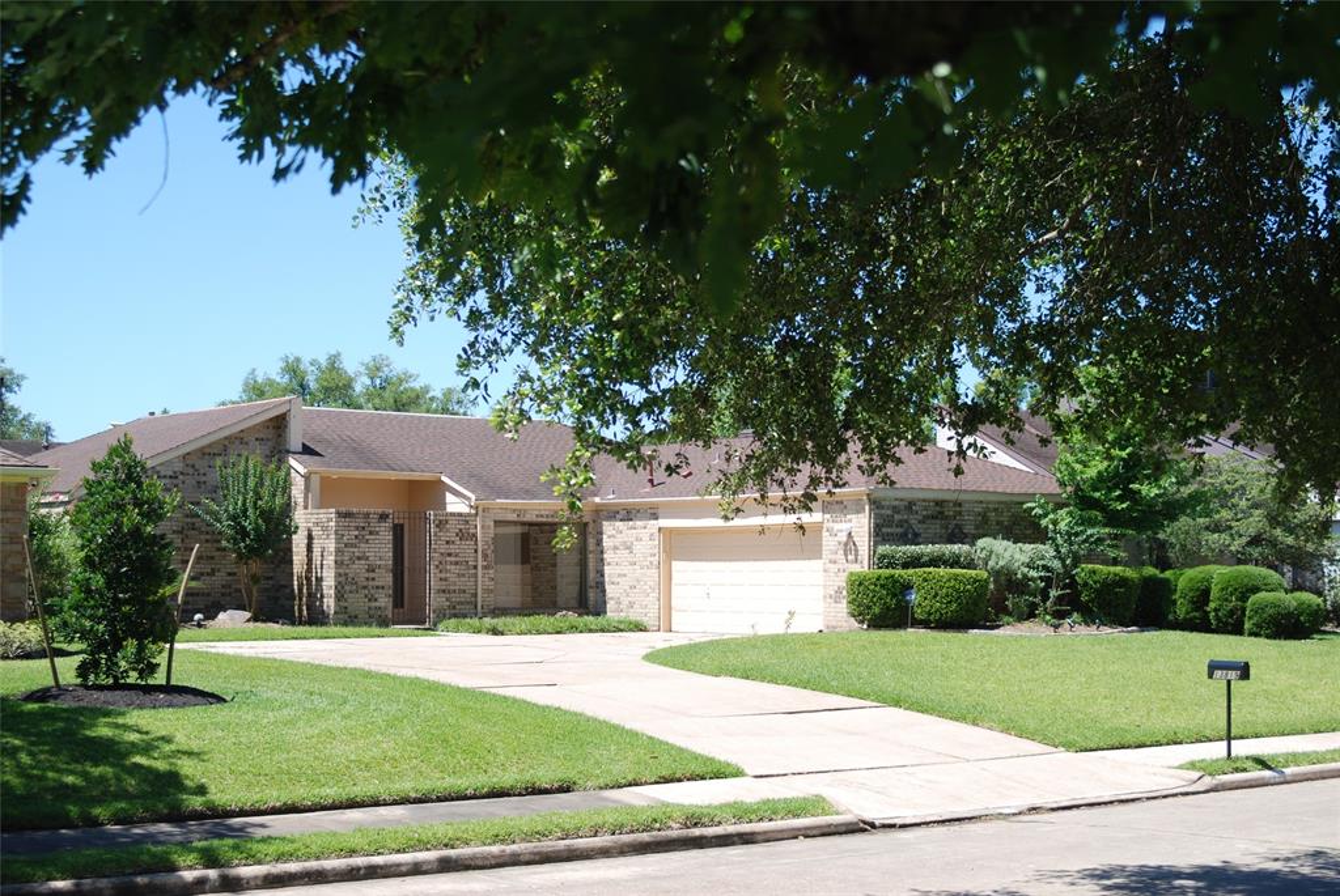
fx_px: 3912
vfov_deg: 13.1
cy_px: 448
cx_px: 670
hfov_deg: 19.4
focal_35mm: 105
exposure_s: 1/400
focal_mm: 70
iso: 100
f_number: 5
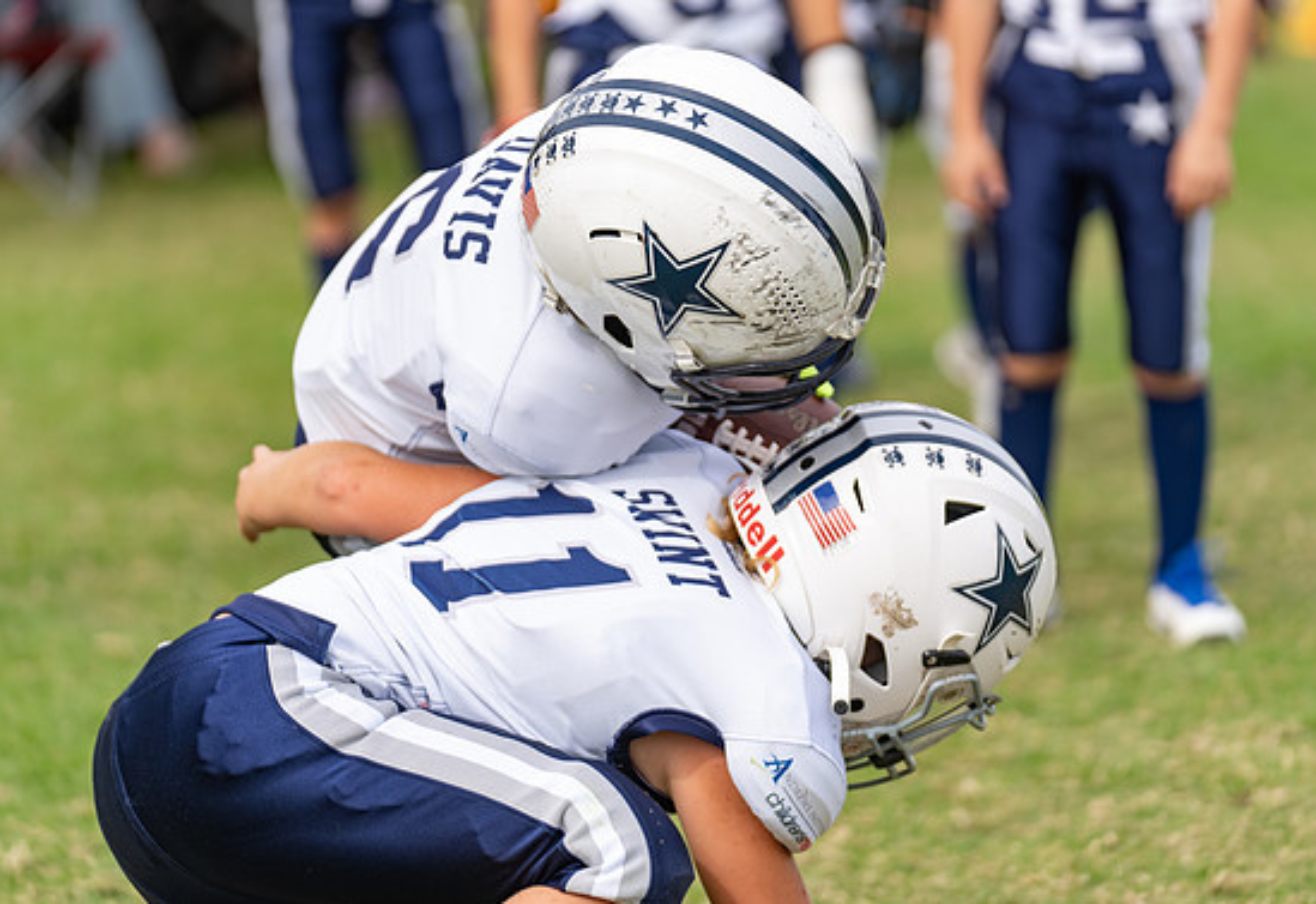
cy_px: 351
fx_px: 6899
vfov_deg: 7.5
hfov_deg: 10.9
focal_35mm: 187
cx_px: 667
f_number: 2.8
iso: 125
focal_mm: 148
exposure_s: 1/1250
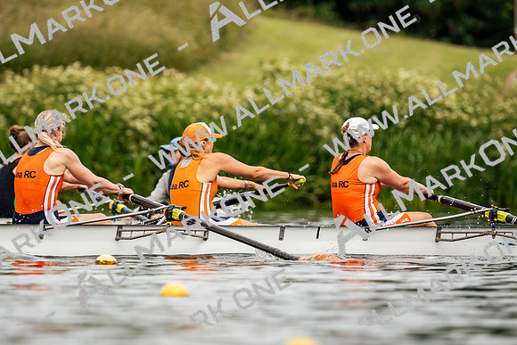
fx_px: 11290
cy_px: 172
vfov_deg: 1.8
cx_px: 258
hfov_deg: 2.6
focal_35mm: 786
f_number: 6.3
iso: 320
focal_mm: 524
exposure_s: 1/2000
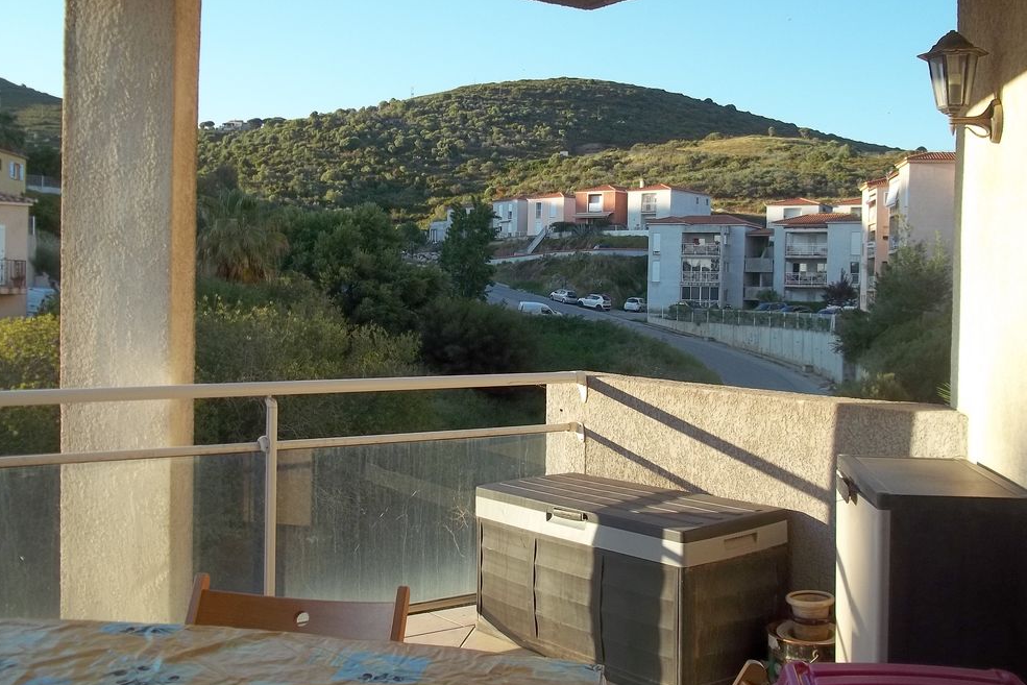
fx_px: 1084
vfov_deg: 35.1
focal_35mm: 38
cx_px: 514
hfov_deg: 50.7
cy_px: 321
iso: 64
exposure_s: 1/320
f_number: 3.1
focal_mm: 6.5
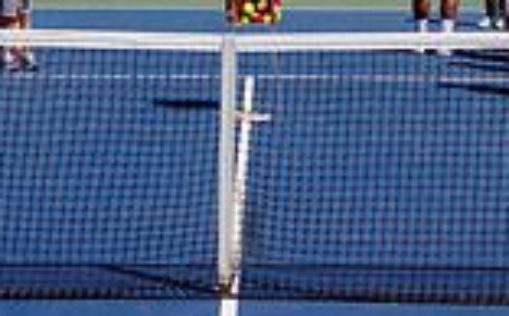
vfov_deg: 9.4
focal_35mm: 137
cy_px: -103
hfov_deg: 15.3
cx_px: 248
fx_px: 1898
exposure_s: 1/2500
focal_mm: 35
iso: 200
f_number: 4
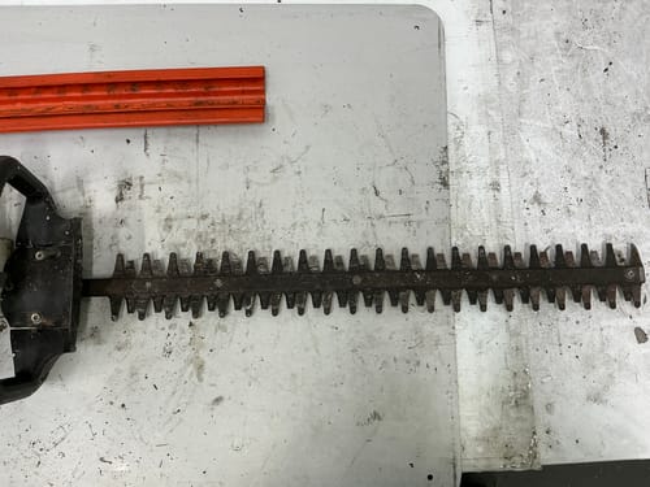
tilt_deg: -79.9
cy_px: 244
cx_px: 325
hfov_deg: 63.4
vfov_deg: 49.7
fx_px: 526
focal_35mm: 28
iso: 40
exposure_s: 1/50
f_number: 1.8
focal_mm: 3
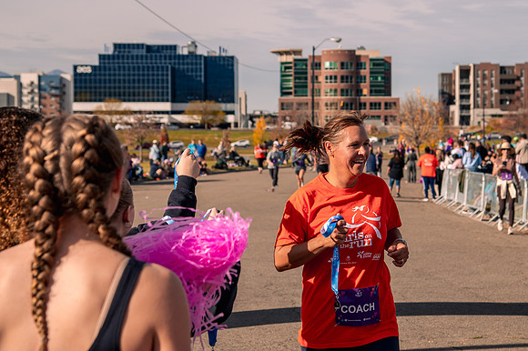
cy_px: 123
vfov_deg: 15.4
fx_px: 1294
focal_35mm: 88
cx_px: 302
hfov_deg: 23.0
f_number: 5.6
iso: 200
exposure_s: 1/1250
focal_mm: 66
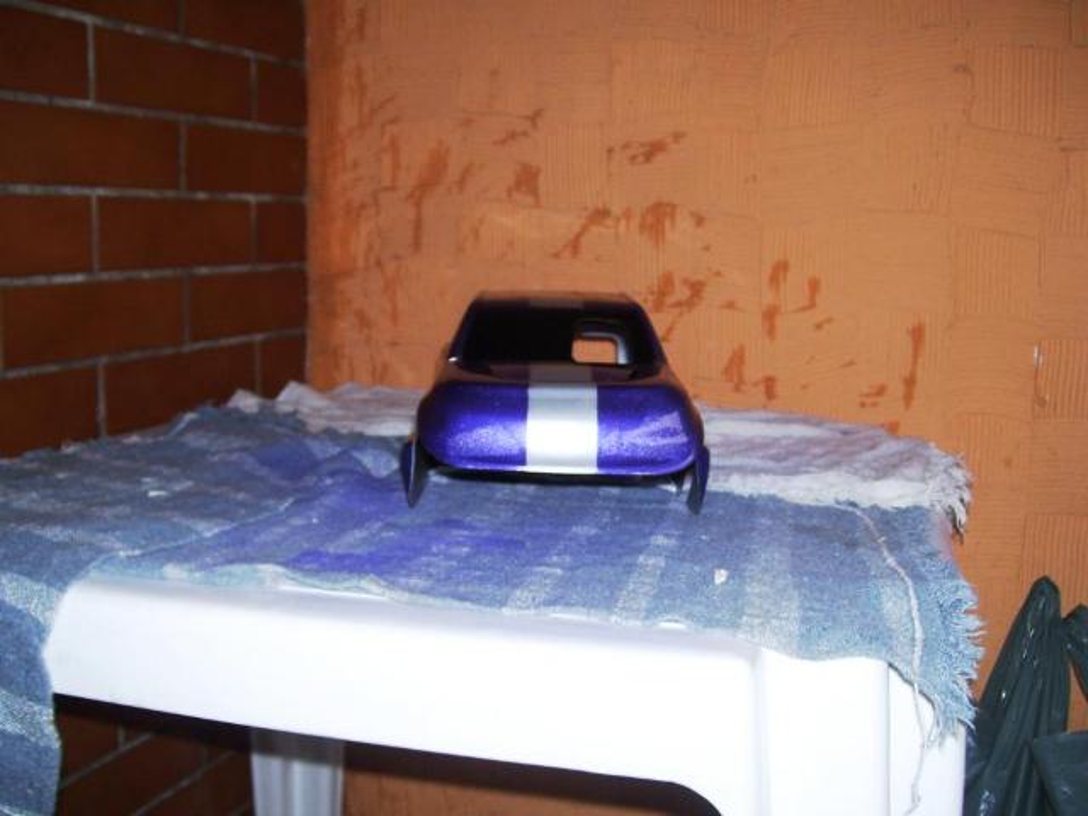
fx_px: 1163
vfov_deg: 38.7
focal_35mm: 37
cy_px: 408
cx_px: 544
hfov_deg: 50.1
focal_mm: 6
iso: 80
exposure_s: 1/60
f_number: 2.7
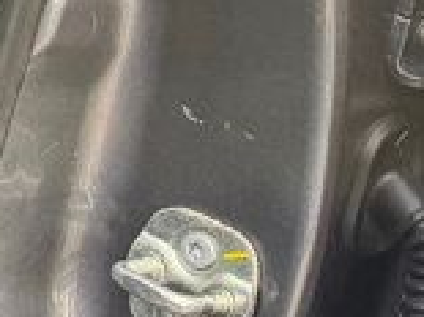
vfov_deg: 9.0
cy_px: -230
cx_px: -966
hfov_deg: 9.1
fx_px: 1946
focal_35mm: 159
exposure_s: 1/607
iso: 100
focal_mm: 6.76
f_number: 1.78
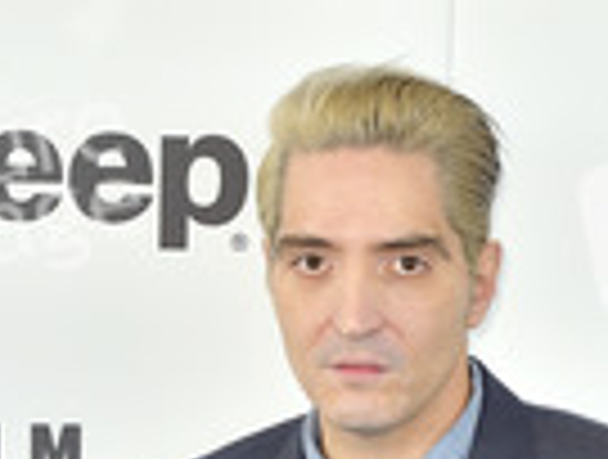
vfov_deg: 7.2
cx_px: 403
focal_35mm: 199
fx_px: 3505
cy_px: 886
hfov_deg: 9.9
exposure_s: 1/320
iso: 500
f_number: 6.3
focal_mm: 70
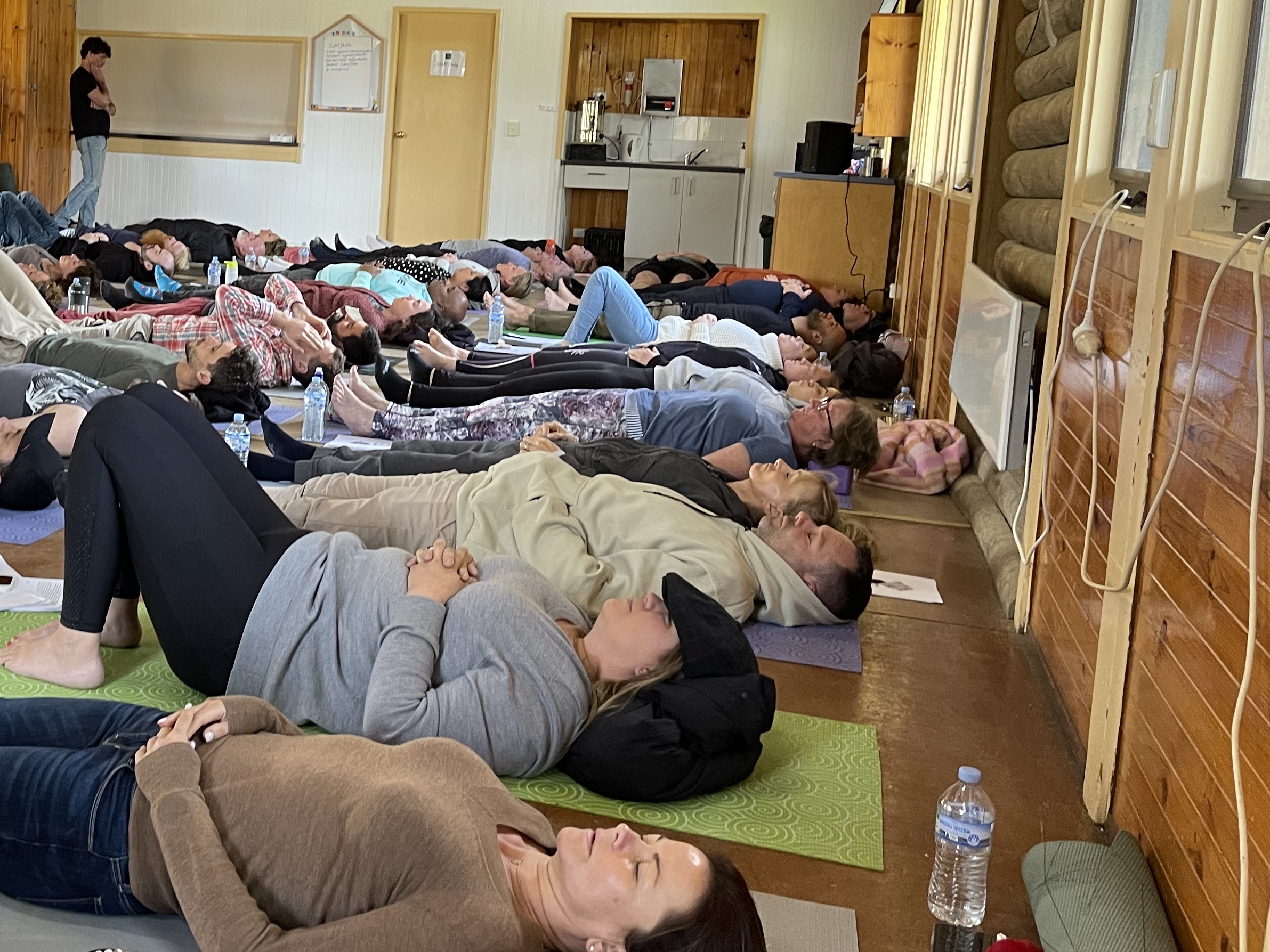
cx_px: 240
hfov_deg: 41.0
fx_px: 1614
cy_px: 314
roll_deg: -2.7
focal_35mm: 44
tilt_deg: -6.8
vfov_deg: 32.6
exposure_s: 1/50
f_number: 1.6
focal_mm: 5.1
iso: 160
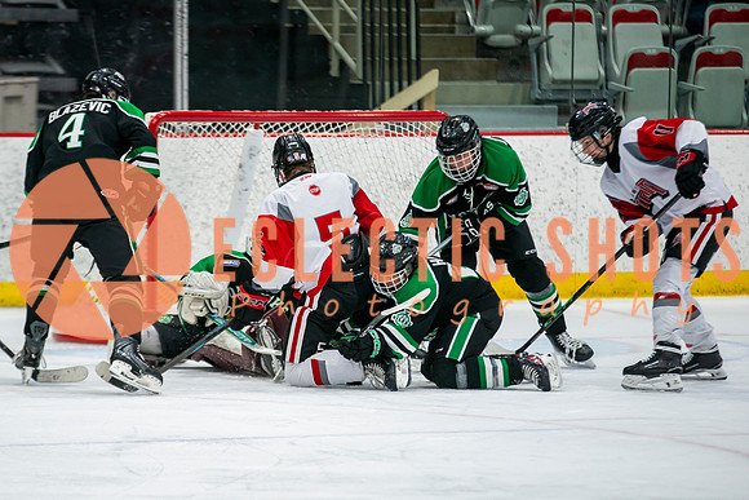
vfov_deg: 5.1
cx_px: 265
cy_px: 334
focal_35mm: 268
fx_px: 5567
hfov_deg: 7.7
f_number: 2.8
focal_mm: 200
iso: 1250
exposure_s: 1/640
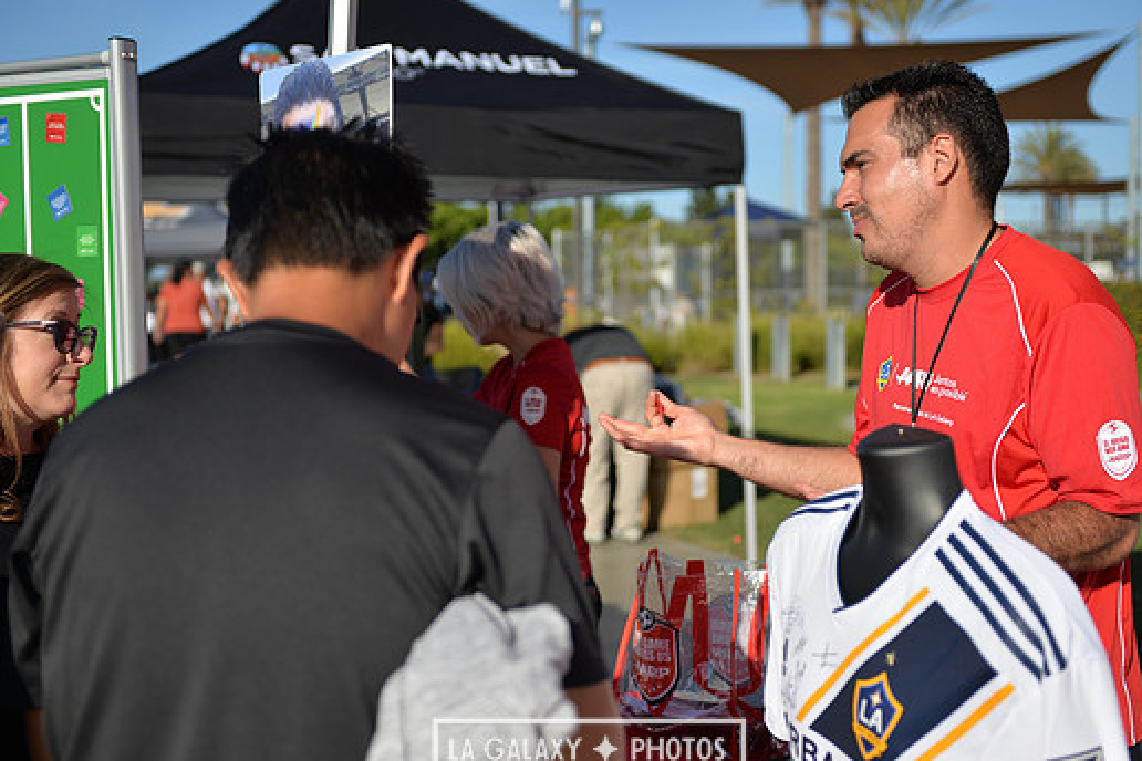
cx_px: 589
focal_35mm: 54
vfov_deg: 25.0
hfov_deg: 36.9
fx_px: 1713
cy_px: 417
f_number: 2.8
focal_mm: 48
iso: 100
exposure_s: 1/2500
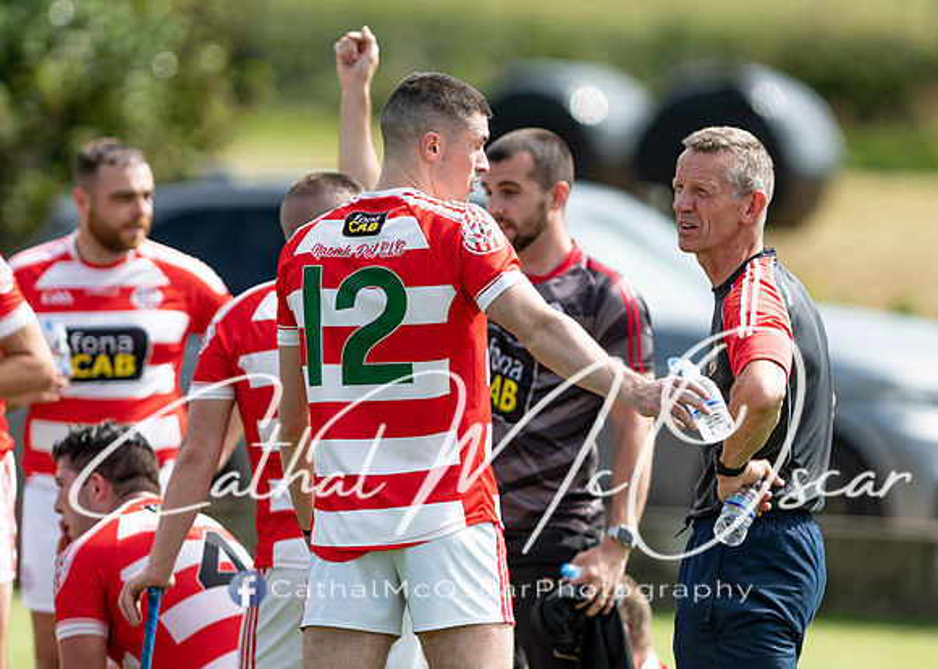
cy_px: 307
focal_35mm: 597
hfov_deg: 3.4
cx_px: 496
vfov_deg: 2.4
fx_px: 15893
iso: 100
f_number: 2.8
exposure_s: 1/1600
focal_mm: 300
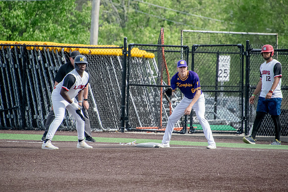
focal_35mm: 450
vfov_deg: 3.1
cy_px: 96
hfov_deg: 4.6
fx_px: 3601
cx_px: 144
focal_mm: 300
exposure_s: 1/3200
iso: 2500
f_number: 6.3
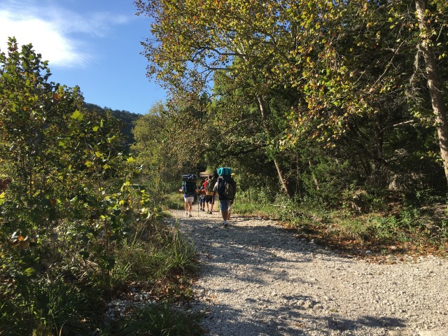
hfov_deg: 61.7
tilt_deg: +2.4
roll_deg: -0.5
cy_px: 168
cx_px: 224
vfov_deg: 48.2
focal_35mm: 29
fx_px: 375
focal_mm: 4.15
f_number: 2.2
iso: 25
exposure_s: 1/916
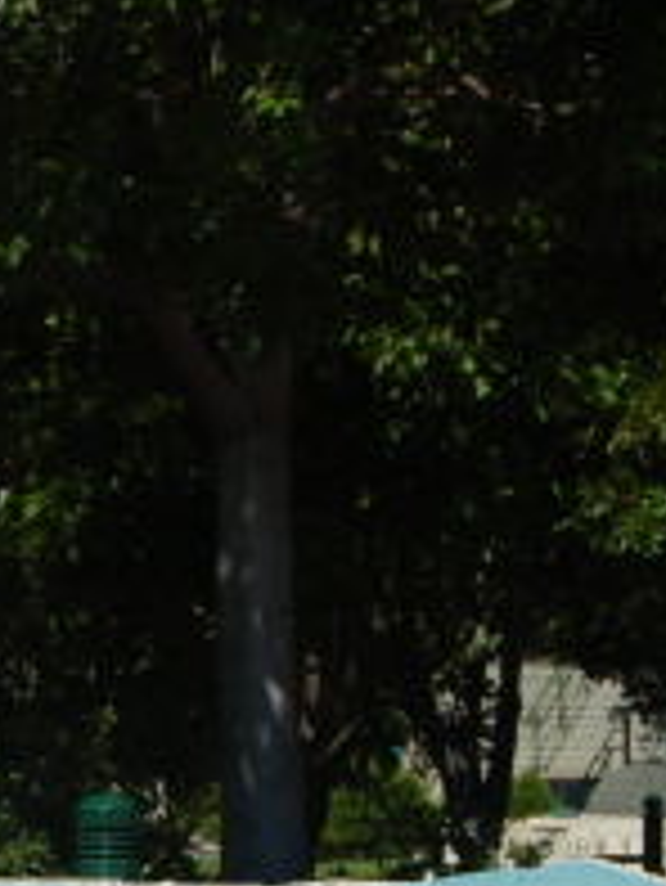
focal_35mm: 234
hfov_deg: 6.2
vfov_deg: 8.4
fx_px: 5996
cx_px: -603
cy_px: 805
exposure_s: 1/200
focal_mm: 50
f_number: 8
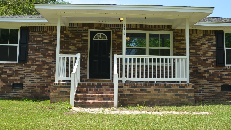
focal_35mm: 38
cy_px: 57
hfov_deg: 52.8
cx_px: 115
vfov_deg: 31.2
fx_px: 233
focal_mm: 24
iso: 180
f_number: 8
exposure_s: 1/250
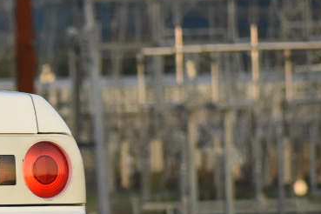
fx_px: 5751
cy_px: 165
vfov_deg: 2.1
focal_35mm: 645
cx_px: -378
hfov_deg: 3.2
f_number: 4.8
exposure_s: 1/160
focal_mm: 98
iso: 1250
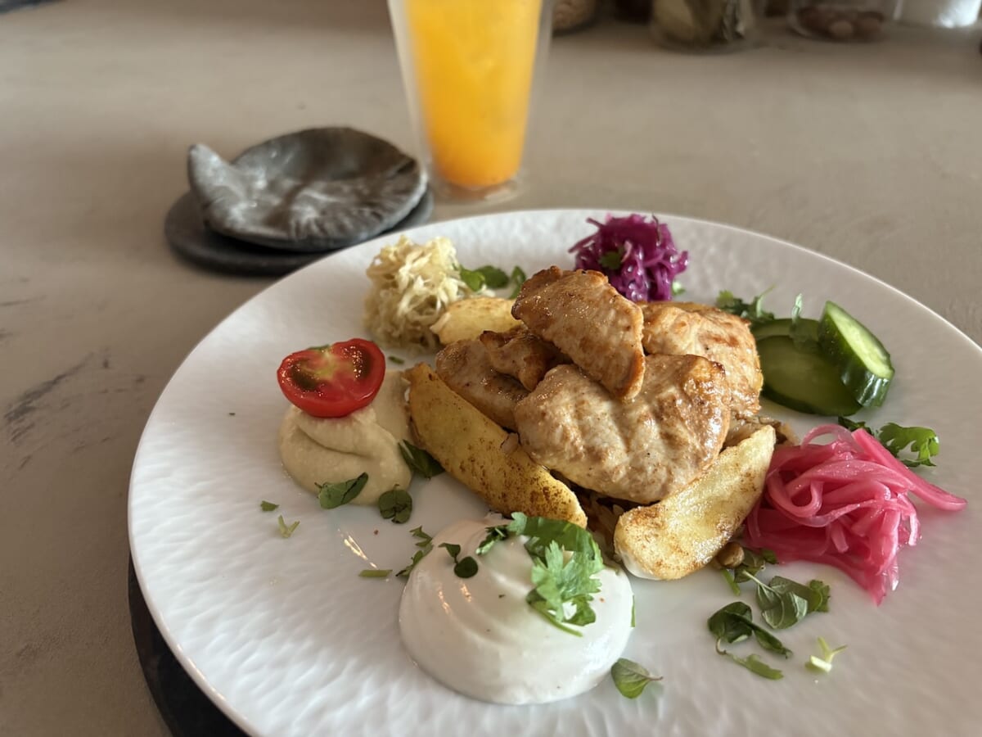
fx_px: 738
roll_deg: +1.7
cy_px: 368
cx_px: 491
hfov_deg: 67.3
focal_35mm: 26
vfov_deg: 53.1
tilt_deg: -35.8
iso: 500
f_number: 1.6
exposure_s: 1/60
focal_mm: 5.96
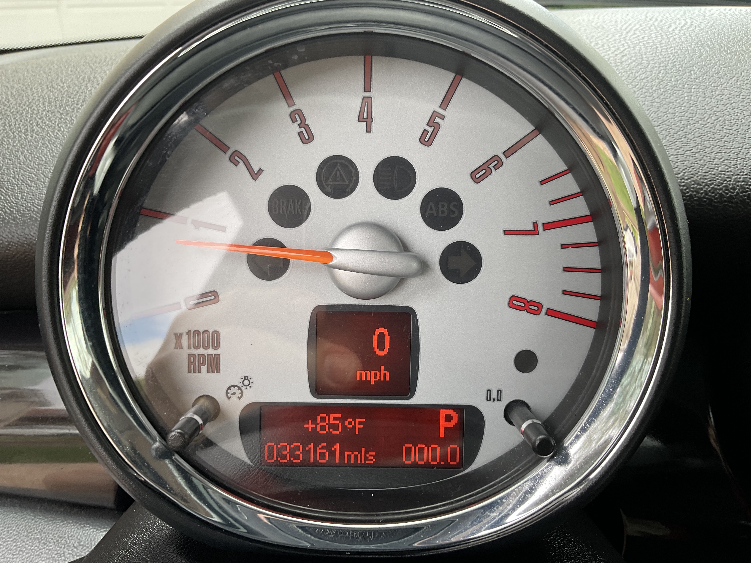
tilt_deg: -24.1
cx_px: 376
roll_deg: -0.9
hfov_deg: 61.7
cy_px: 282
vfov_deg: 48.2
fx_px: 629
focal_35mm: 29
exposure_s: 1/122
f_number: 1.8
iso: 25
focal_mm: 3
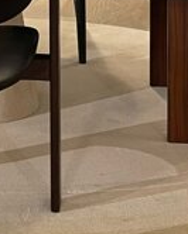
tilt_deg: -4.9
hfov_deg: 13.0
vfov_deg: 15.2
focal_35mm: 116
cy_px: -130
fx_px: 806
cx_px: -23
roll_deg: -0.7
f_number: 1.6
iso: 200
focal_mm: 4.2
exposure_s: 1/49
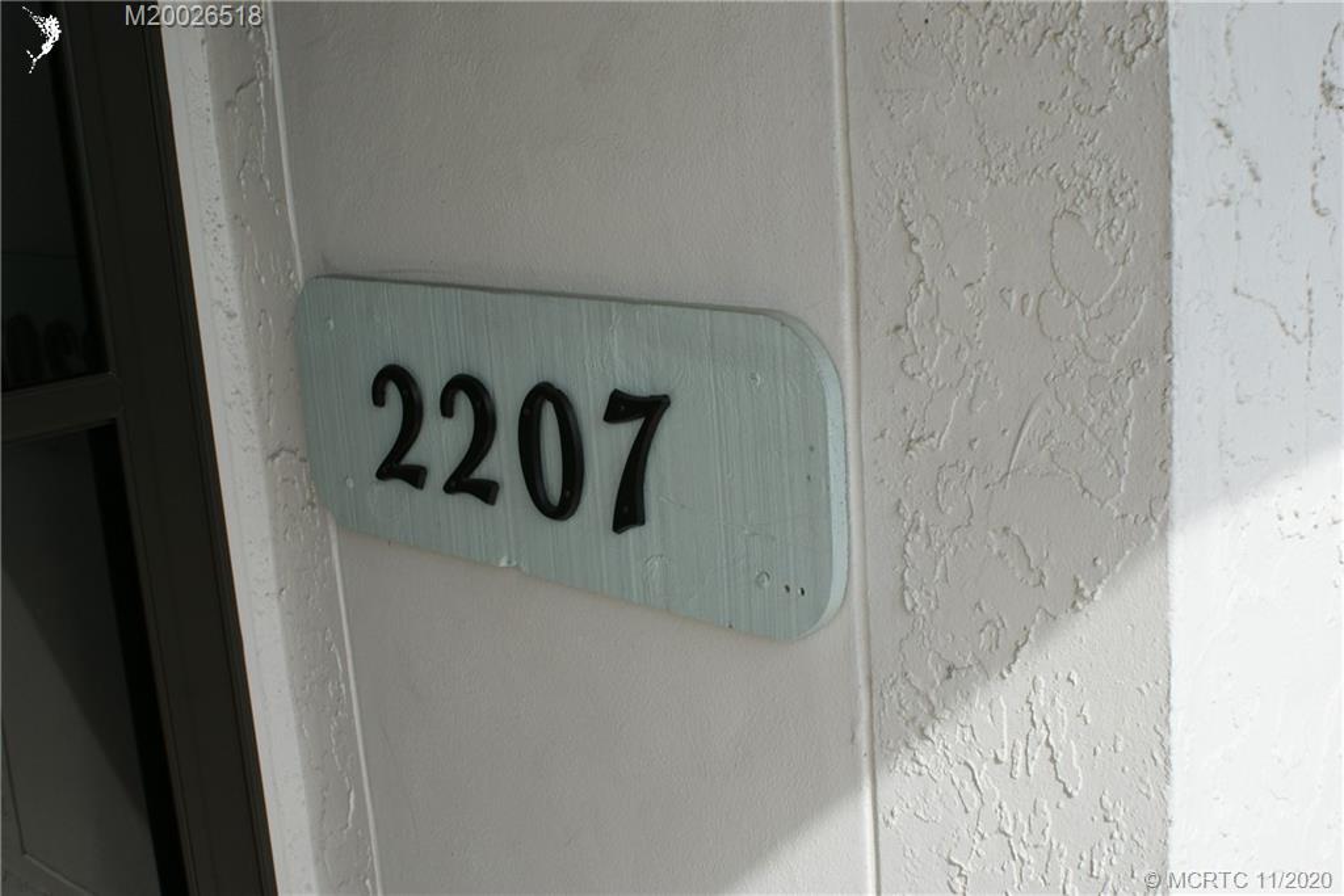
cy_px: 448
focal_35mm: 42
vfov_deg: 31.9
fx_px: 1568
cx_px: 672
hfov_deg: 46.4
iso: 100
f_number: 9
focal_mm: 28
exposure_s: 1/250
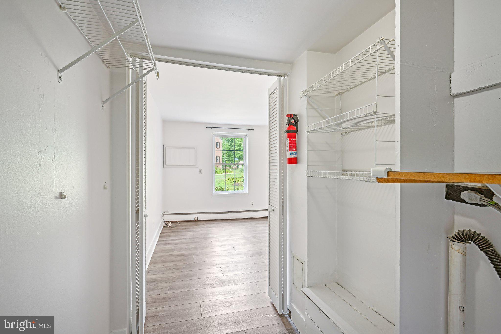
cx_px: 250
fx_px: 223
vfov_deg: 73.7
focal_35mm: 16
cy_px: 167
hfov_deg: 96.7
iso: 400
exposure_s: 1/4
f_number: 8
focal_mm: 16
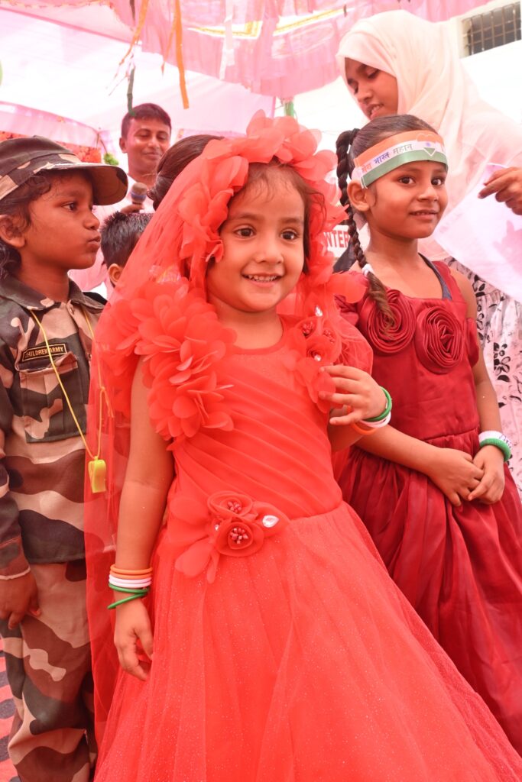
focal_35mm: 38
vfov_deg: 51.3
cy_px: 391
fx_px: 815
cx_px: 261
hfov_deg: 35.5
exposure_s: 1/125
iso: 400
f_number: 8
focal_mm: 25
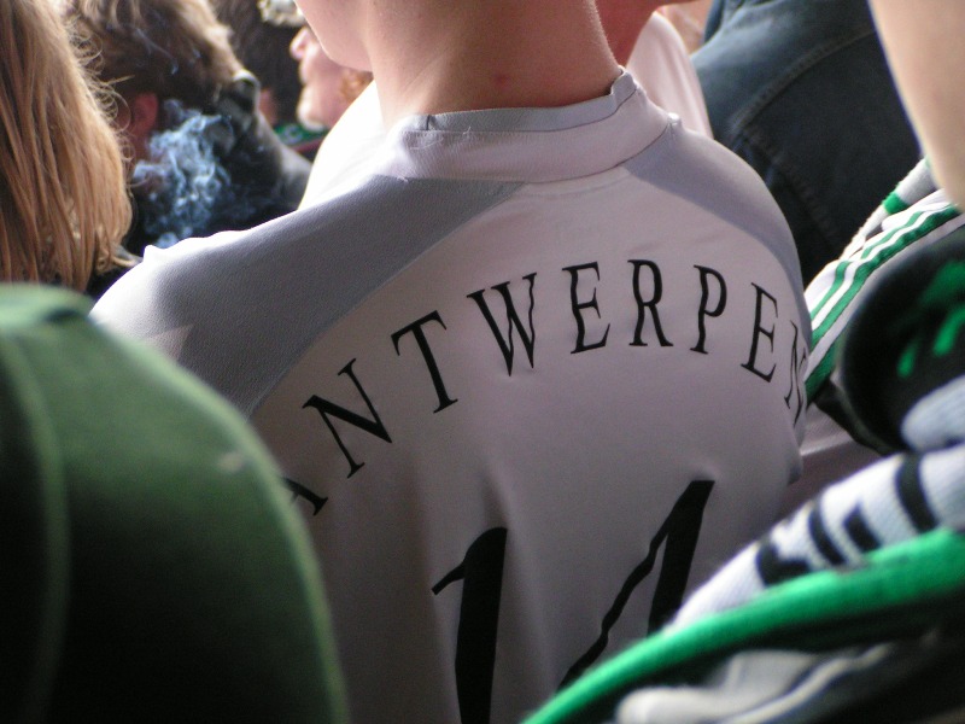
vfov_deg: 10.4
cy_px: 362
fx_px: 3986
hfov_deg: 13.8
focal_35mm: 143
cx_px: 482
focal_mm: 21.9
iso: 200
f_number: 3.5
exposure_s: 1/160
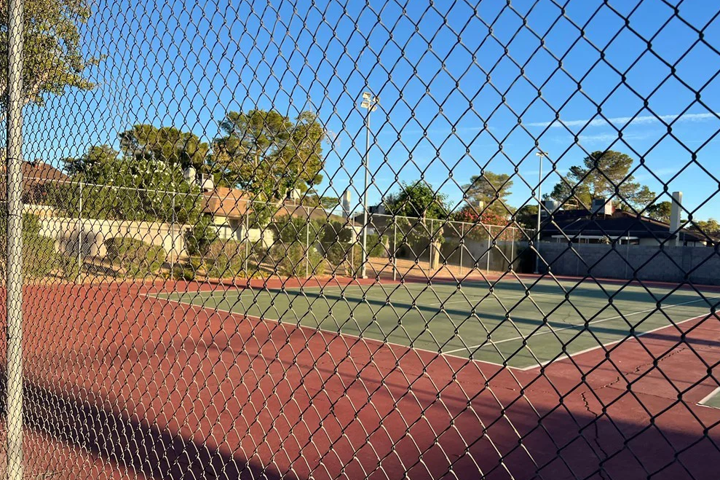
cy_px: 261
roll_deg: -1.9
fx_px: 560
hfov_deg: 65.5
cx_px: 362
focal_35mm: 28
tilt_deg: -3.8
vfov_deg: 46.3
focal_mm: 5.7
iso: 50
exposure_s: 1/1838
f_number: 1.5
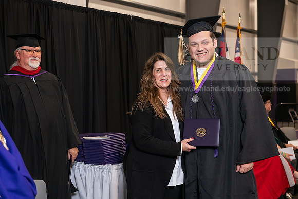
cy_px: 100
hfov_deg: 32.4
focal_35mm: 62
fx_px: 513
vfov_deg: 21.9
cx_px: 149
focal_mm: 62
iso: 1600
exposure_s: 1/125
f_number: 5
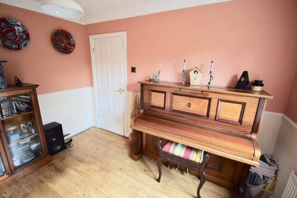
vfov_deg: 77.4
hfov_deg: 100.4
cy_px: 99
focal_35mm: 15
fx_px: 124
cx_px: 148
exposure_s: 1/60
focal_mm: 10
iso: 500
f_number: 4.5
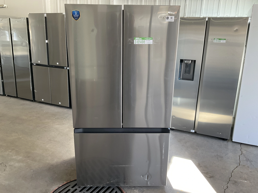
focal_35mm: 29
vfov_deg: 48.2
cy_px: 96
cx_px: 129
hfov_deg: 61.7
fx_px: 216
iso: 64
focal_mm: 3
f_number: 1.8
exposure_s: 1/60
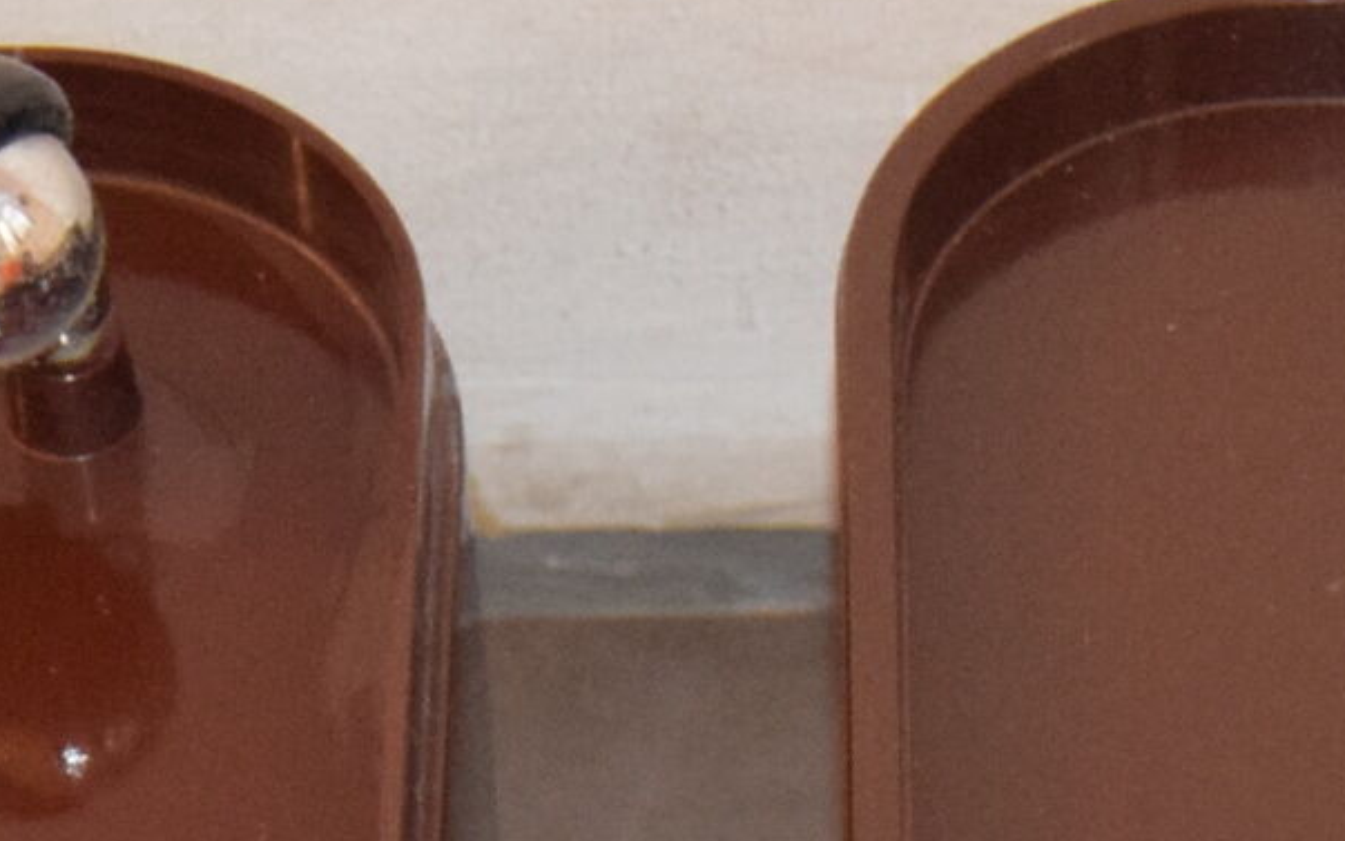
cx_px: 575
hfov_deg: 8.9
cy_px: 1680
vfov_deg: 5.5
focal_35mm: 236
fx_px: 8634
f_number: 4.2
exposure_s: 1/40
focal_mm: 31
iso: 3200
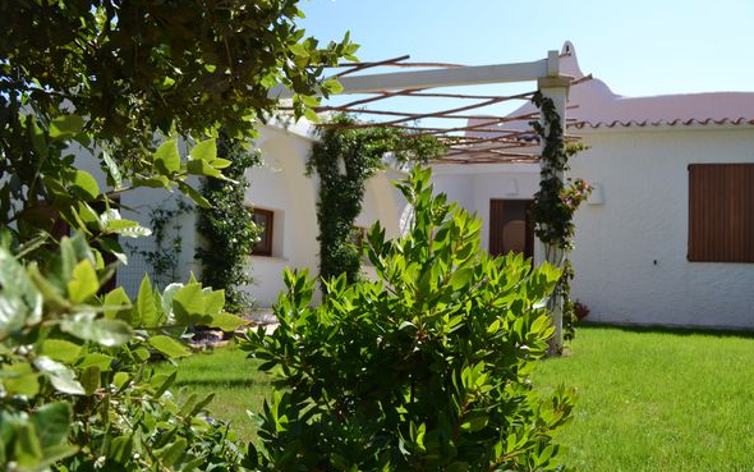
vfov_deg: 44.5
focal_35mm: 28
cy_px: 251
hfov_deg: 66.5
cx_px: 382
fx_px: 575
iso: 100
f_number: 7.1
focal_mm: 18
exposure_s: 1/200
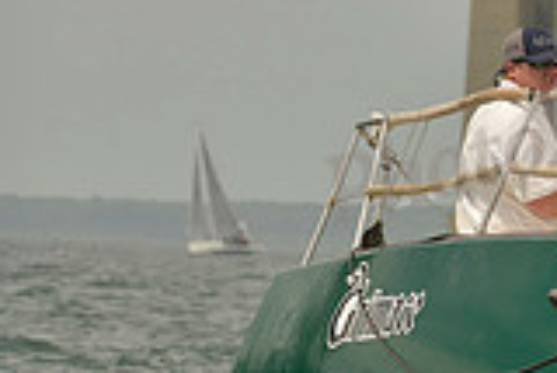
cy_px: 267
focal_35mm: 726
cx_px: 999
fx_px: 11243
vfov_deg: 1.9
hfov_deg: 2.8
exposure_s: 1/1250
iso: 280
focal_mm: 200
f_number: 9
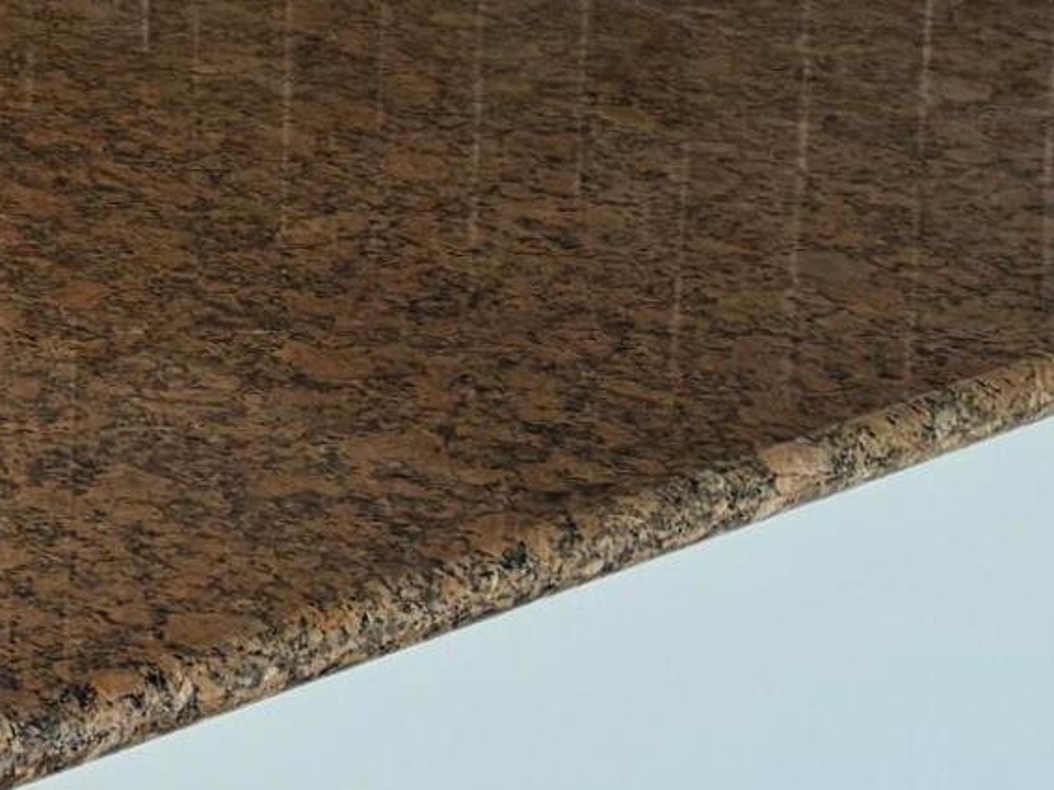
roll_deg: +0.0
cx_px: -970
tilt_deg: -8.9
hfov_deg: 14.0
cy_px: -506
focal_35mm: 122
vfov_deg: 11.5
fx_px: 3714
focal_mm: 6.76
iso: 125
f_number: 1.78
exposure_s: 1/60
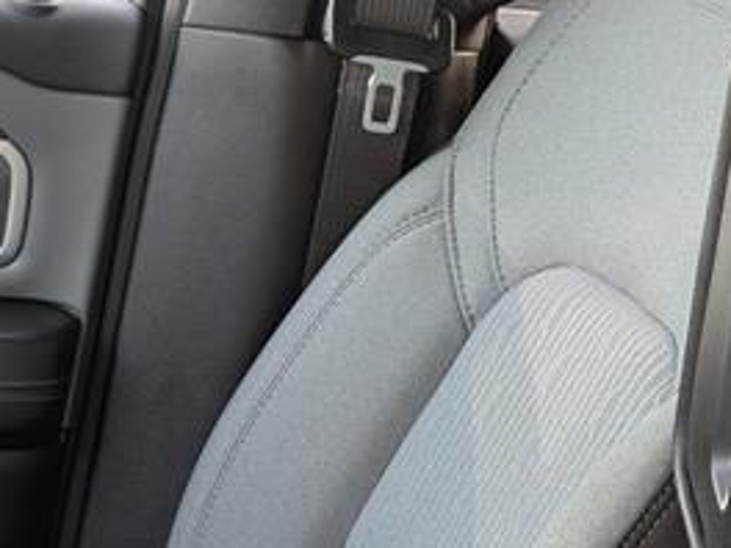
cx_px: 568
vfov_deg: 12.2
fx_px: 2513
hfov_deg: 16.4
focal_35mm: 119
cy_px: 642
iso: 129
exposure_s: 1/161
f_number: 1.68
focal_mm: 6.9
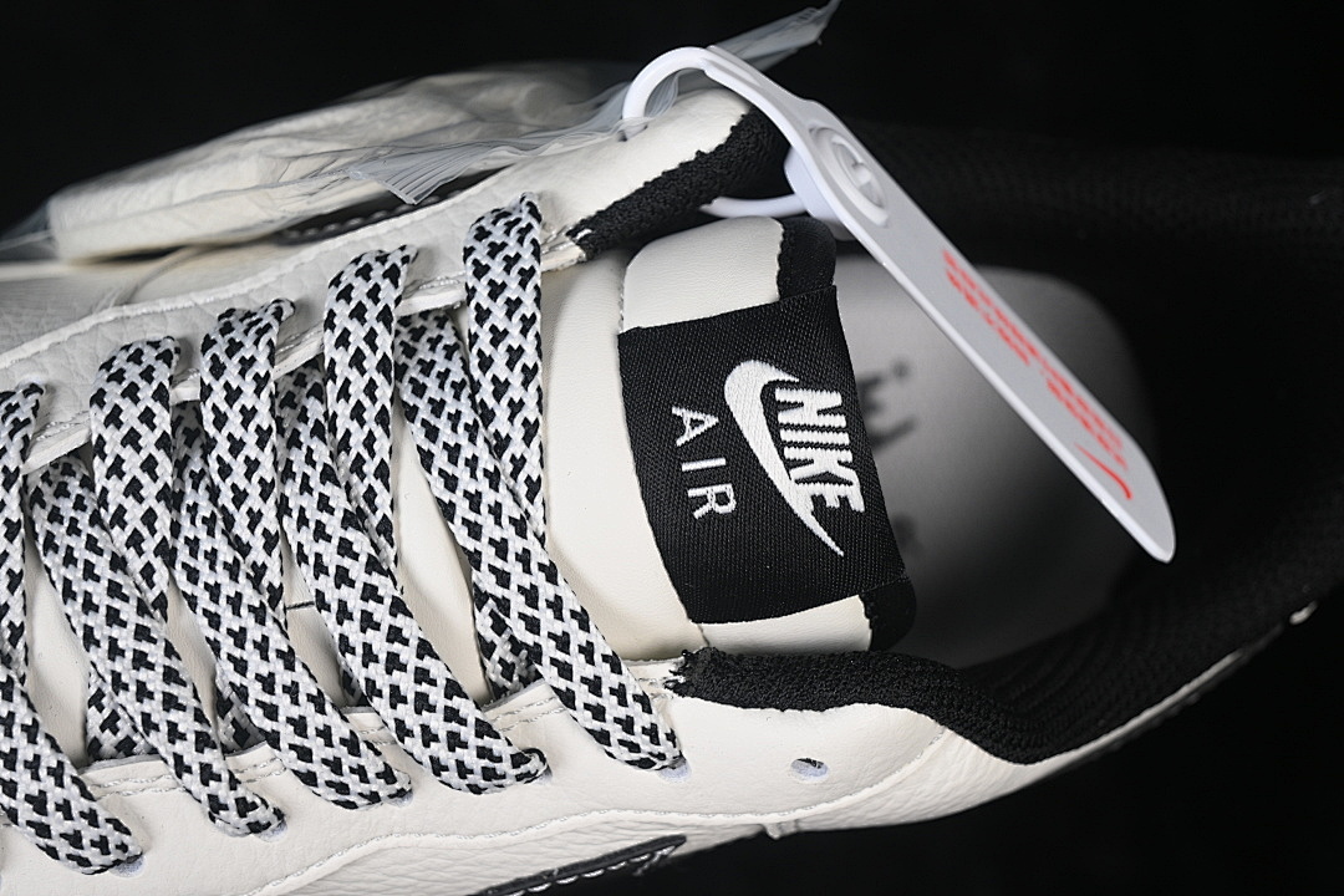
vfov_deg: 18.2
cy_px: 448
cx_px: 672
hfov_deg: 27.0
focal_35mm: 75
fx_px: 2800
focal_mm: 50
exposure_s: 1/80
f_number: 7.1
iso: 160
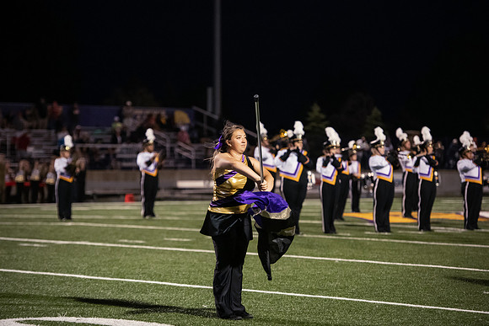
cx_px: 244
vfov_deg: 10.2
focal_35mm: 135
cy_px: 163
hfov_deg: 15.2
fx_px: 1834
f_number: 3.2
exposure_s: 1/640
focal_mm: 135
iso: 5000
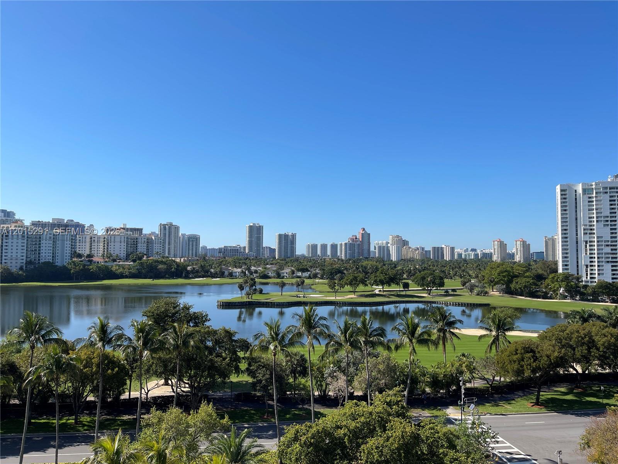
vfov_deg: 54.9
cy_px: 232
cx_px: 309
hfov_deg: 69.4
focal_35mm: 25
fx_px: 446
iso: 32
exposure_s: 1/4049
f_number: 1.6
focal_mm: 5.1
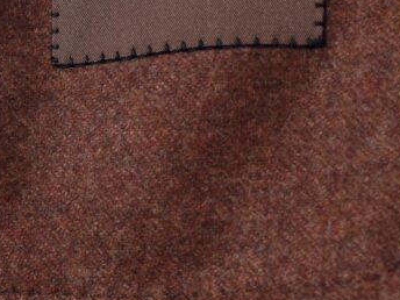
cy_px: -38
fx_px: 2395
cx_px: 207
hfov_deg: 9.5
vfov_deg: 7.1
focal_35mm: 207
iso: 100
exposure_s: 1/125
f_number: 8
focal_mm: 55
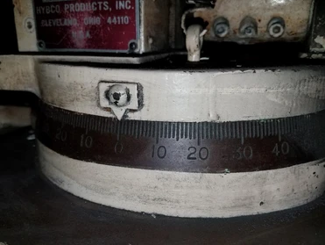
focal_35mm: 28
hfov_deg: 63.4
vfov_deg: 49.8
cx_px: 154
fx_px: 263
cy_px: 131
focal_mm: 4.2
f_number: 1.7
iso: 40
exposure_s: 1/540
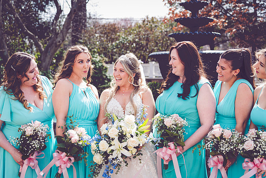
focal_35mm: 60
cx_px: 133
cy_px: 89
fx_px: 444
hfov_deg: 33.4
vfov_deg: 22.6
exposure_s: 1/200
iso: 80
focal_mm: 58
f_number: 4
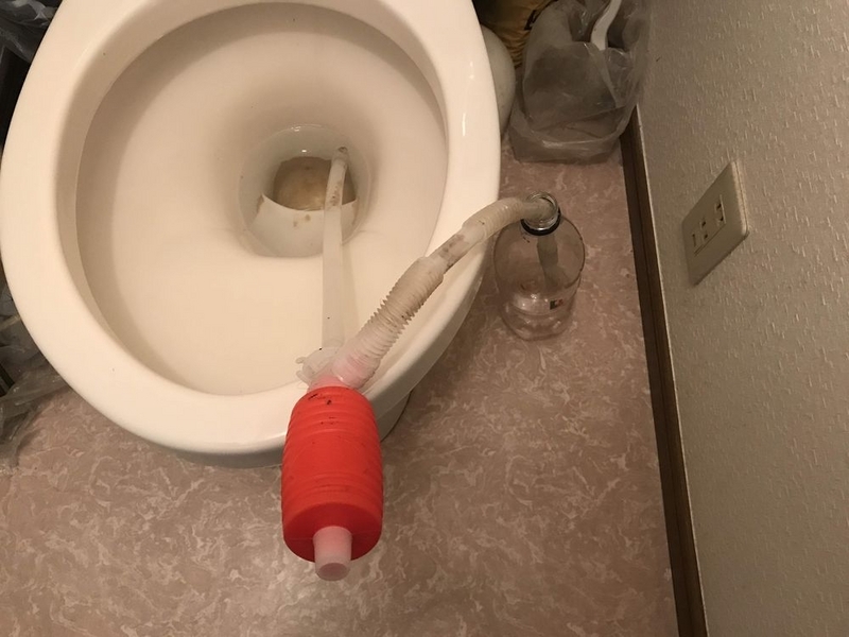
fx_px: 687
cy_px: 318
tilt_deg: -70.1
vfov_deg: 49.7
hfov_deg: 63.4
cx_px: 424
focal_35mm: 28
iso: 80
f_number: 1.8
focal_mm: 3.99
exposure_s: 1/17
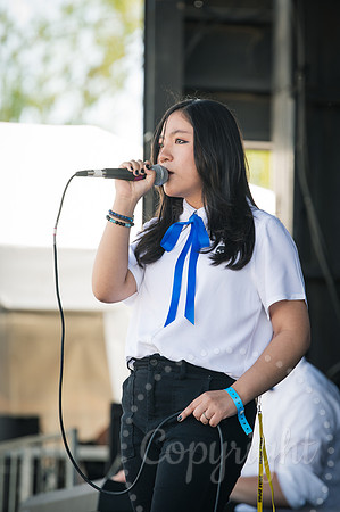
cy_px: 256
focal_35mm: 190
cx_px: 170
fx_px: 2698
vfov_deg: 10.8
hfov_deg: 7.2
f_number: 4.5
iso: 320
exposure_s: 1/320
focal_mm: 190
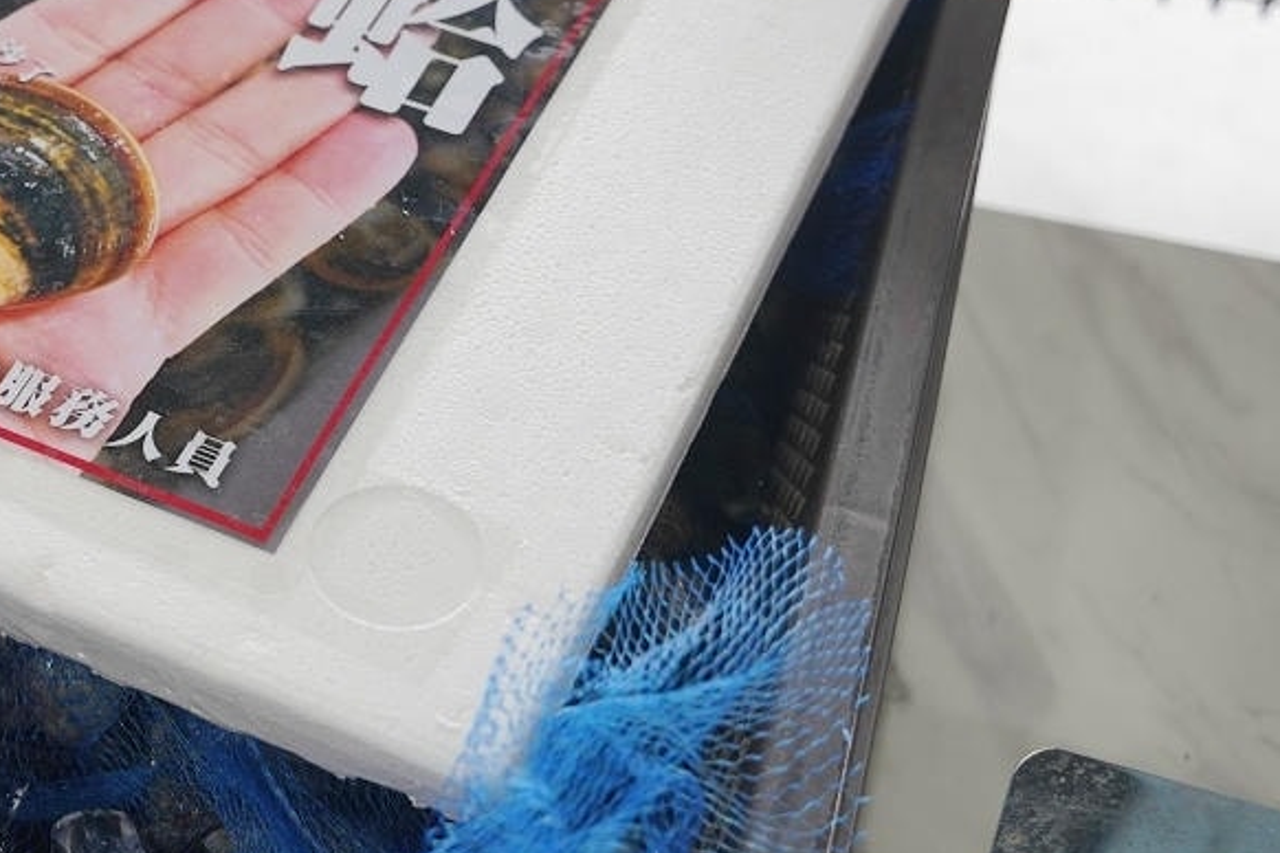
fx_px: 2418
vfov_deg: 20.0
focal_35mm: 68
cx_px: -4
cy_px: 354
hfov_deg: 27.9
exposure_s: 1/160
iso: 640
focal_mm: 33
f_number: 4
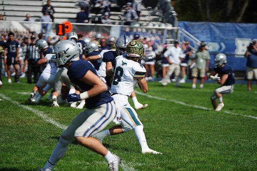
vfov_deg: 6.6
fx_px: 1492
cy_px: 86
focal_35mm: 209
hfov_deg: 9.8
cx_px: 128
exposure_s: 1/8000
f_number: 2.8
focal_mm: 209
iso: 400
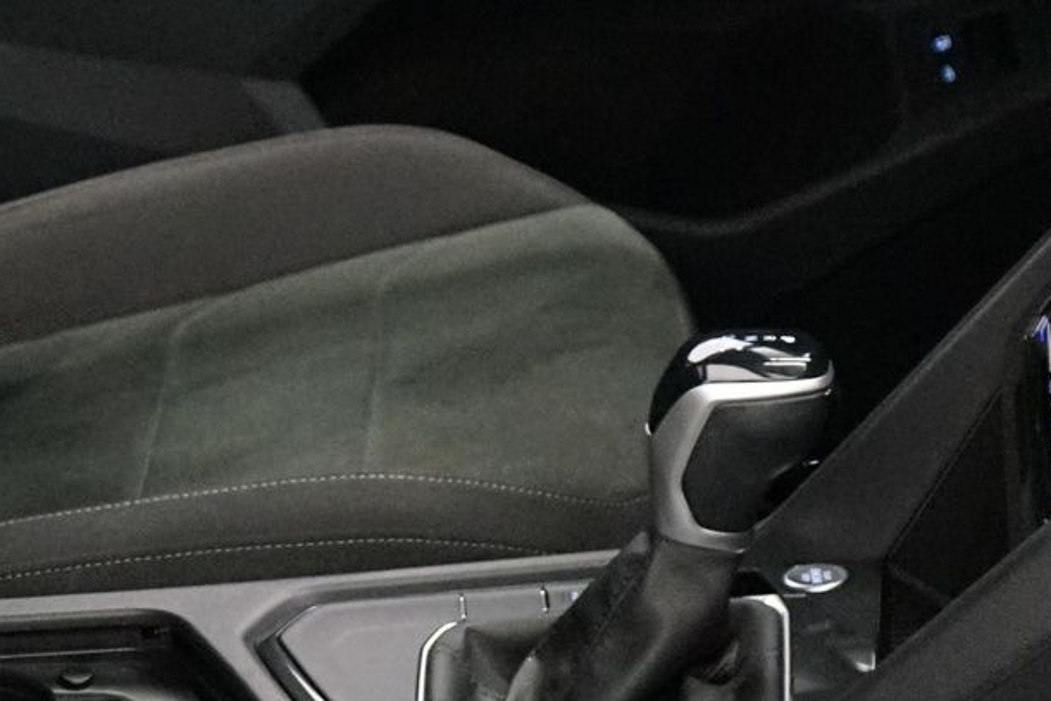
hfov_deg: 16.1
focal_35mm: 123
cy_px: 485
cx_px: -164
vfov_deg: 11.1
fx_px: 3592
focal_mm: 30
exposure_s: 1/160
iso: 6400
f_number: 3.5
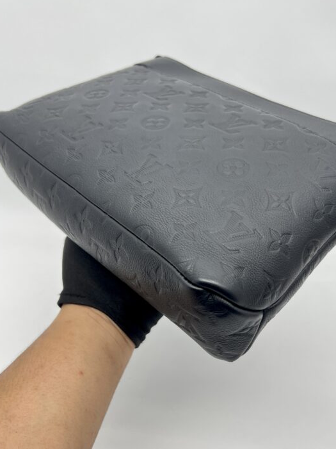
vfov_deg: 49.0
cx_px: 197
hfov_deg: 37.6
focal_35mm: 38
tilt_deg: -31.6
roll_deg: +1.3
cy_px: 238
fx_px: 492
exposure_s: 1/100
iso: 40
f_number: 1.5
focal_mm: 5.7
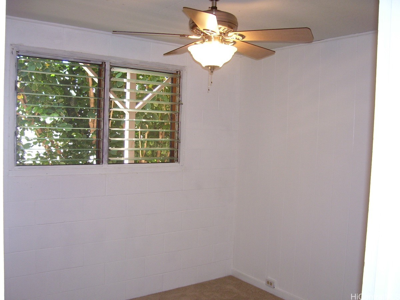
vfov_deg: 41.8
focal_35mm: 34
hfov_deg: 54.0
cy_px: 150
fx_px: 393
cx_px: 200
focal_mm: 5.6
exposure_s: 1/60
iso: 125
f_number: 2.7
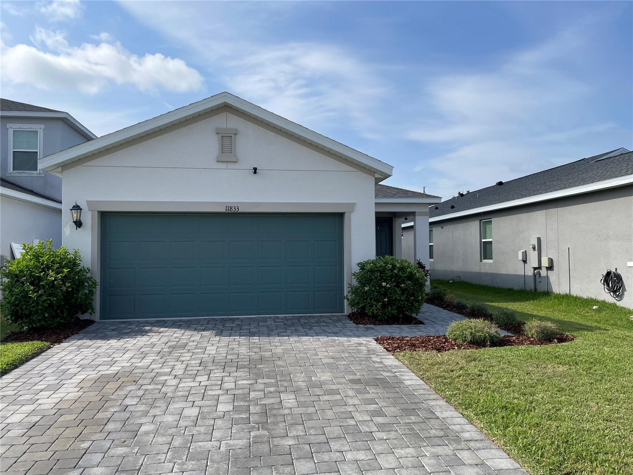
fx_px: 475
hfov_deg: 67.3
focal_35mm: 26
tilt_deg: +2.2
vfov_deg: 53.1
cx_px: 316
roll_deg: +0.3
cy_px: 238
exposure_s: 1/3861
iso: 32
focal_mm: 4.2
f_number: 1.6
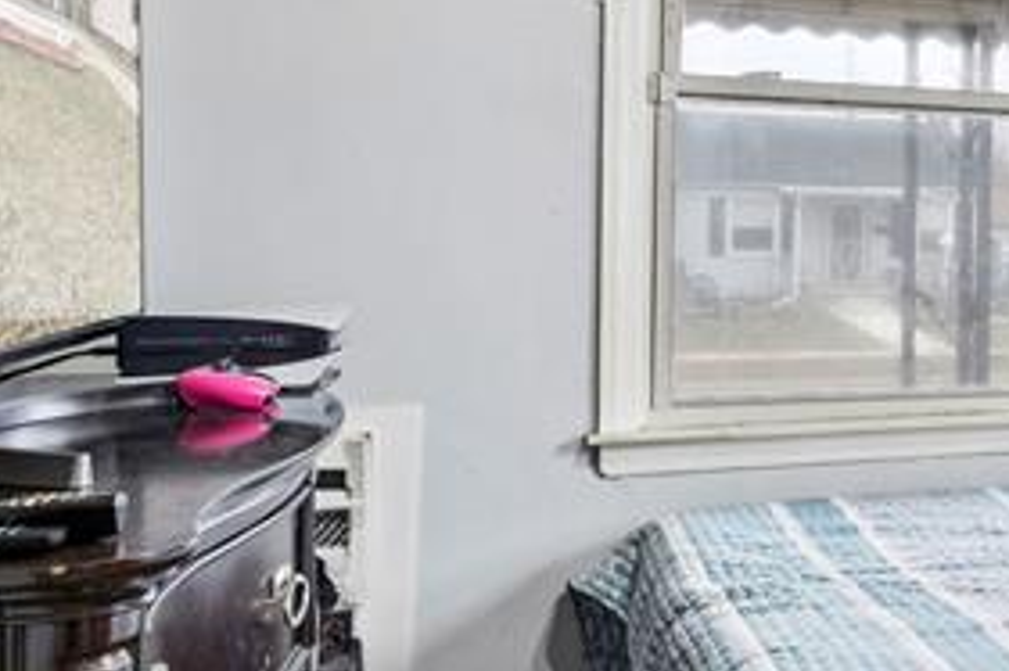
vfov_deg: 26.3
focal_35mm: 51
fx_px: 1429
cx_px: 1203
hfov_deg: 32.4
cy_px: 233
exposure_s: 1/6
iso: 500
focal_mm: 14
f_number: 8
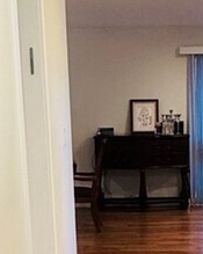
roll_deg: +0.9
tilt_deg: -15.3
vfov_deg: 20.2
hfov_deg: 17.0
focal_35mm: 90
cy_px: 285
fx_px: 676
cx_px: 154
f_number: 2.2
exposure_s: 1/60
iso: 200
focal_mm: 2.22
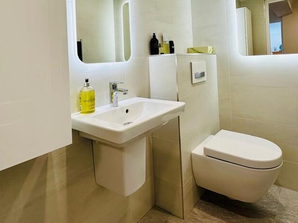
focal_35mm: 23
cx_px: 163
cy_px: 56
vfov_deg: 56.1
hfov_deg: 73.8
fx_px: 198
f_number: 2.2
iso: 50
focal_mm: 2.22
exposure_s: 1/100
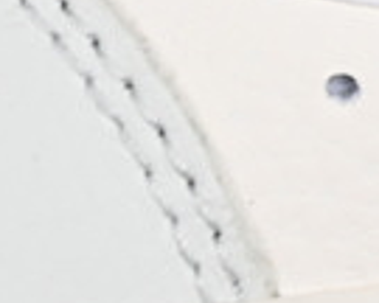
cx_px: 761
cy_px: -241
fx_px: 6304
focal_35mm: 562
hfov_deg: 3.4
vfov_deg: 2.7
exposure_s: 1/80
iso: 160
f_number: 7.1
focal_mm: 50
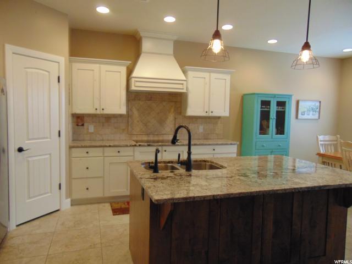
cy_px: 132
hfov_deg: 69.4
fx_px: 254
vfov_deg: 54.9
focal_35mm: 25
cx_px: 176
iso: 320
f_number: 3
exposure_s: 1/30
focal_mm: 4.5
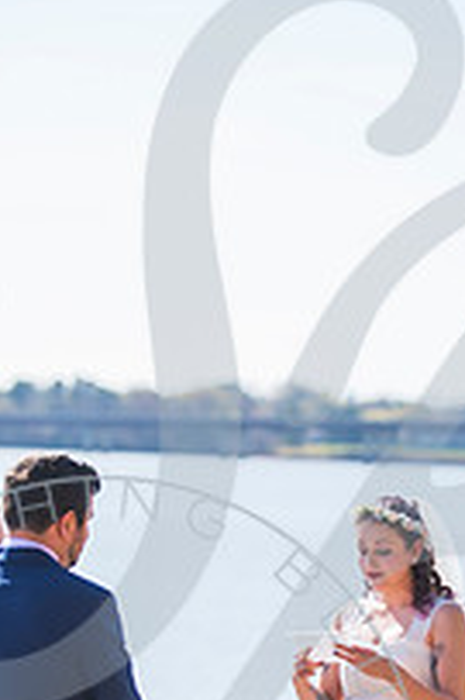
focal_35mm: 211
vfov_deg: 9.7
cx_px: 258
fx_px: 4095
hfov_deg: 6.5
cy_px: 534
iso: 100
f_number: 2.8
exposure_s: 1/800
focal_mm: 95
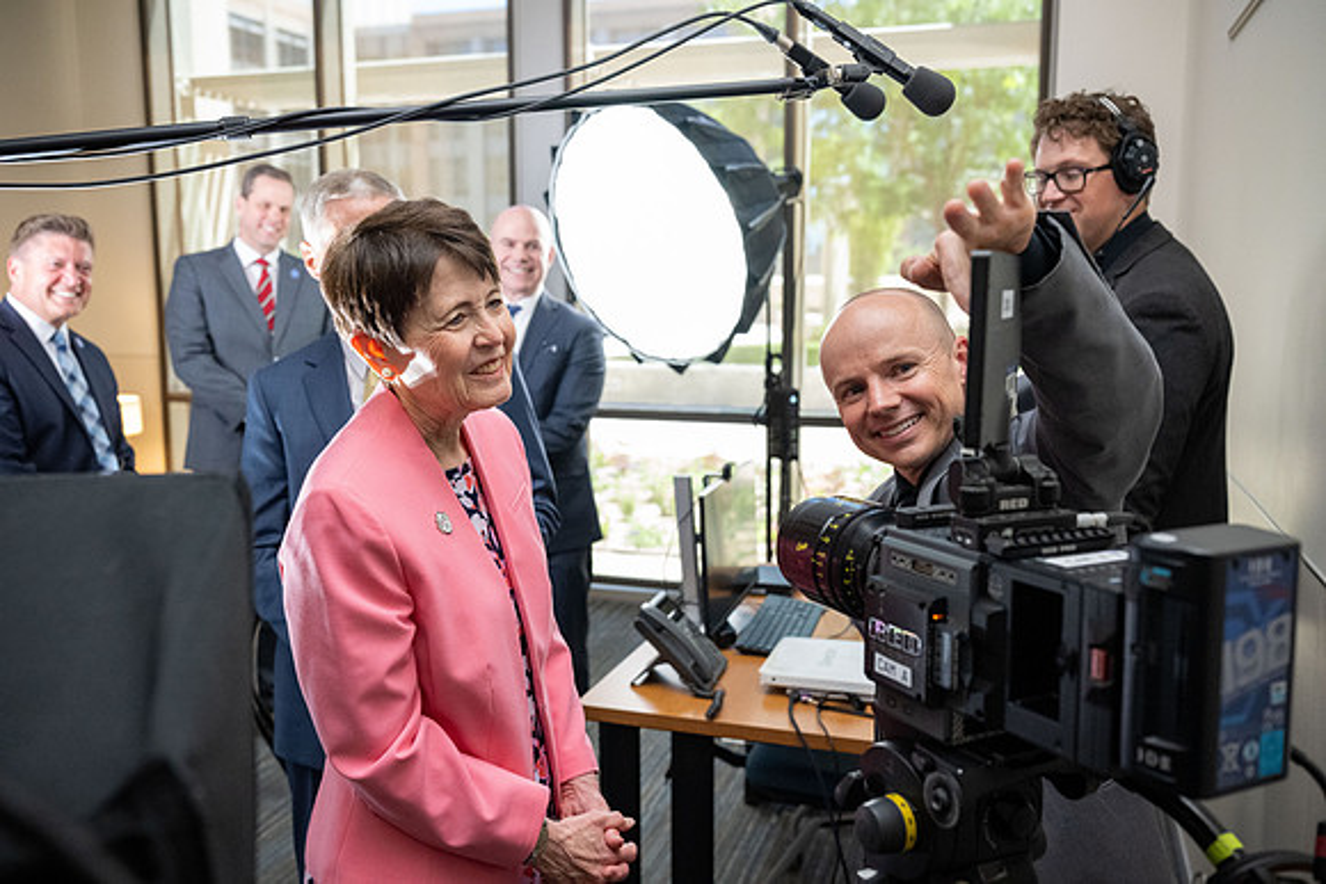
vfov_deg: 42.3
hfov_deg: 60.3
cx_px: 663
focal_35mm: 31
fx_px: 1142
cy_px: 442
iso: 4000
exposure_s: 1/200
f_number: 4
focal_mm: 31
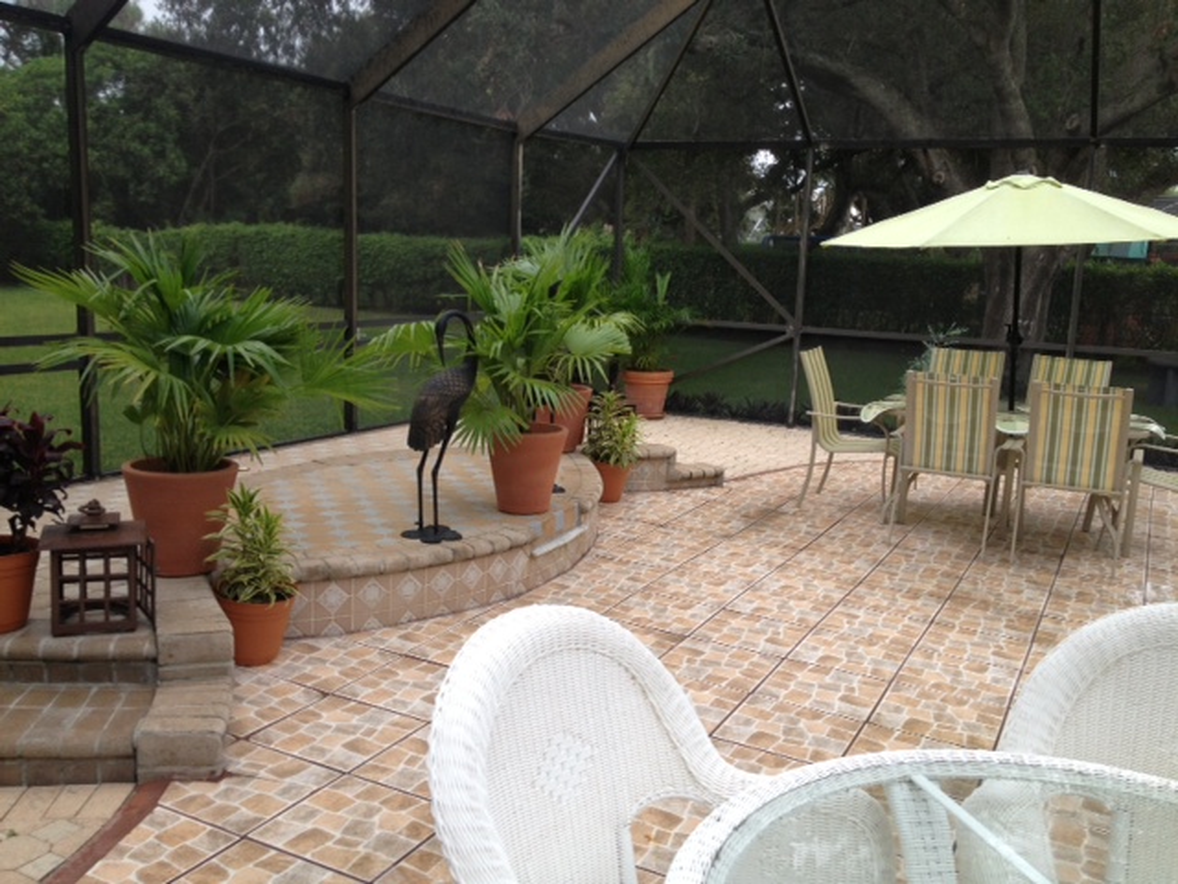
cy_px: 442
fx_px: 1191
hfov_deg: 52.6
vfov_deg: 40.7
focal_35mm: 35
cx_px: 589
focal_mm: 4.28
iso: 50
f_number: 2.4
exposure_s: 1/40
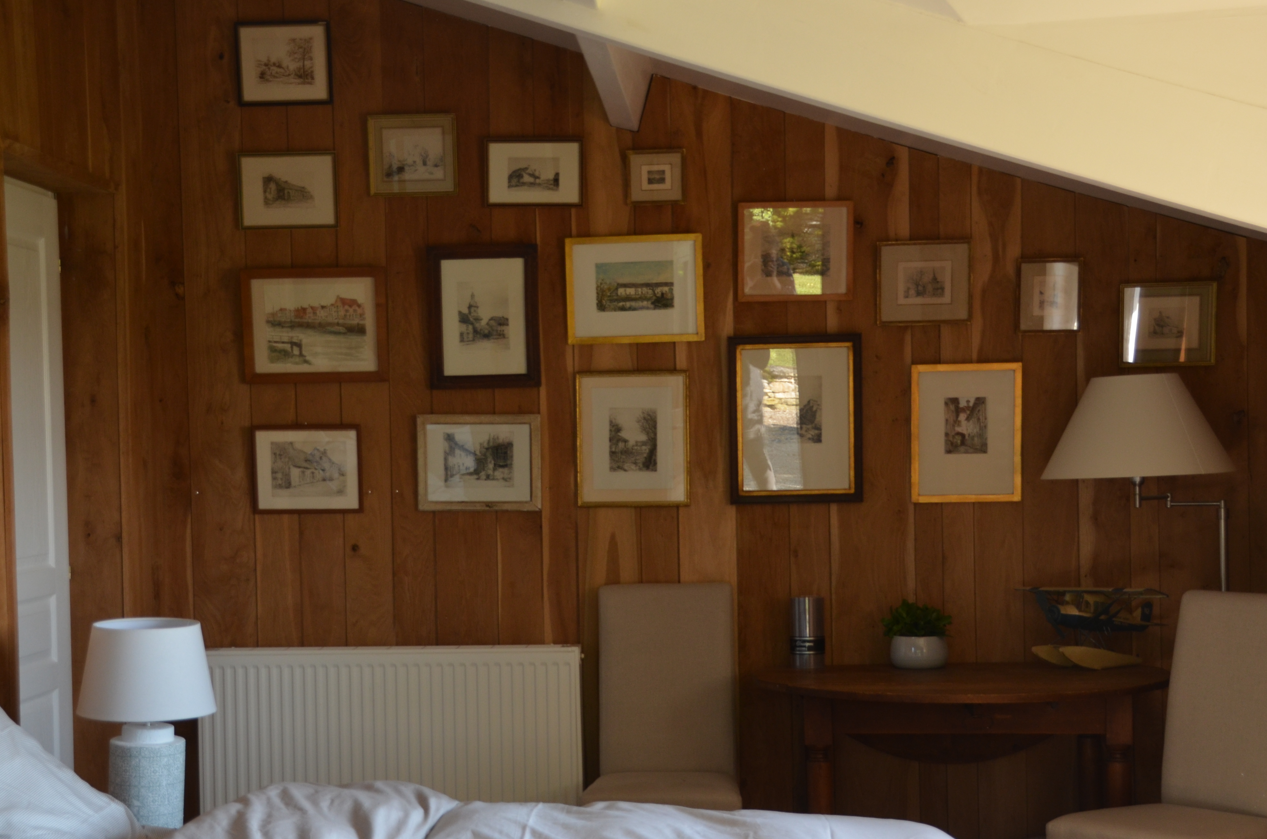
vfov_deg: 22.5
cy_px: 510
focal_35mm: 60
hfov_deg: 33.4
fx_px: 2107
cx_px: 579
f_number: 5
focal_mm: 32
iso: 400
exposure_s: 1/100
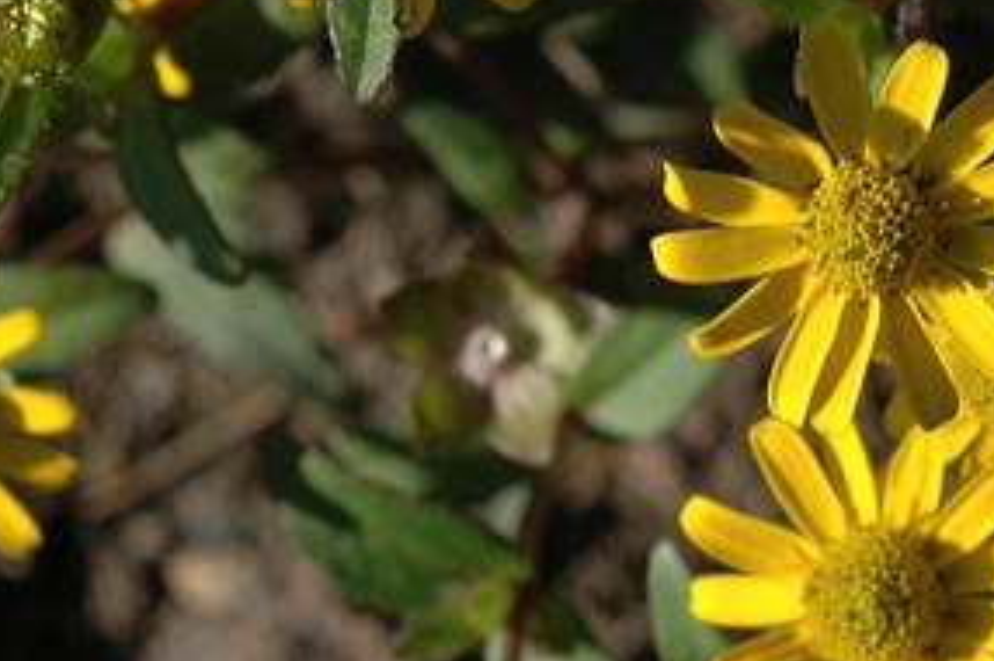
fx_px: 6950
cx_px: 1091
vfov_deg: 5.4
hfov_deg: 8.1
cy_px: -237
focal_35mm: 252
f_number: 18
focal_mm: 60
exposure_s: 1/125
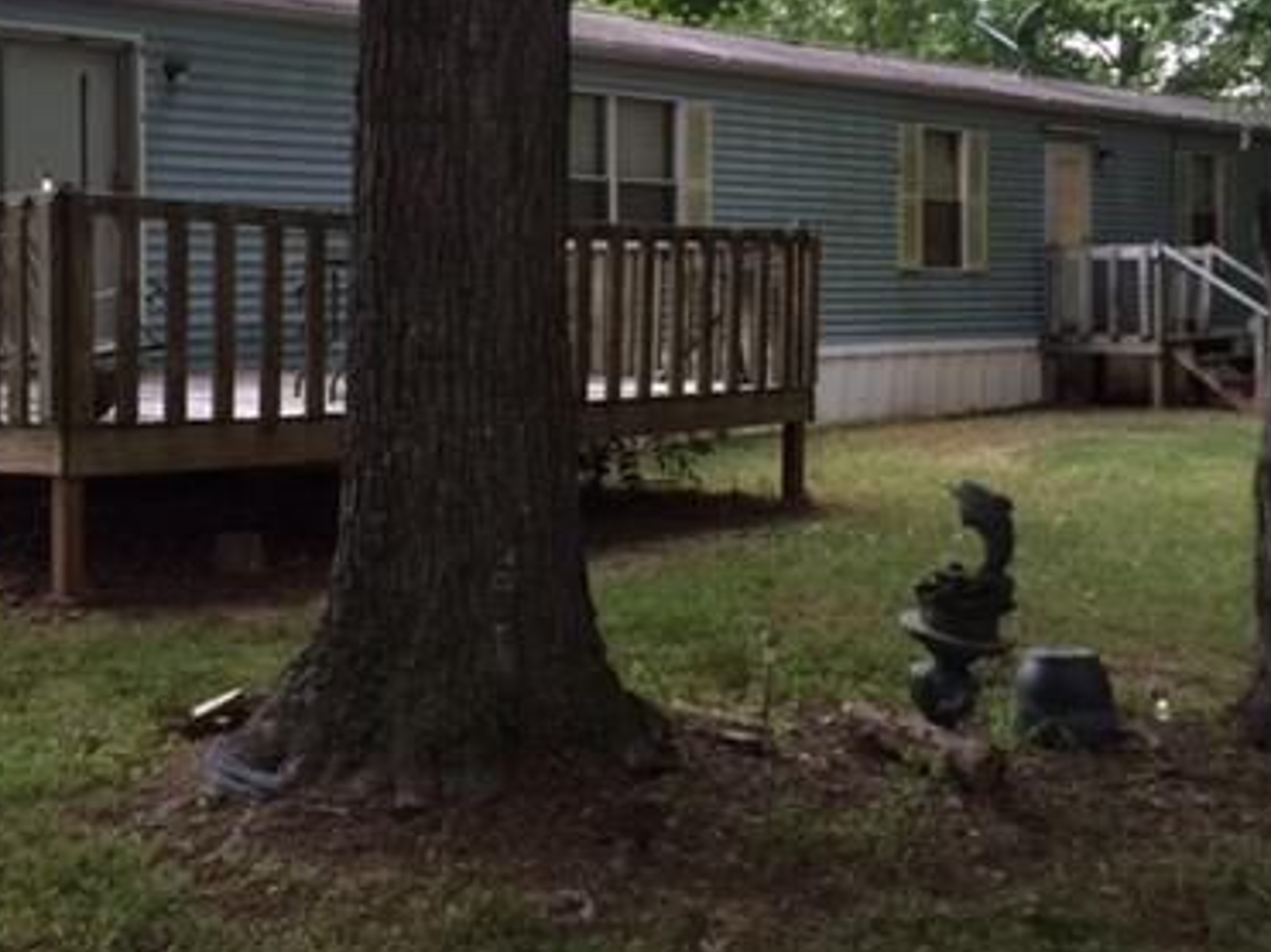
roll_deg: -0.4
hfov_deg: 37.8
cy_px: 315
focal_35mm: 50
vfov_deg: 28.9
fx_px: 1835
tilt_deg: +0.1
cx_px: 442
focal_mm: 4.15
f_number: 2.2
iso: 64
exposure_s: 1/4
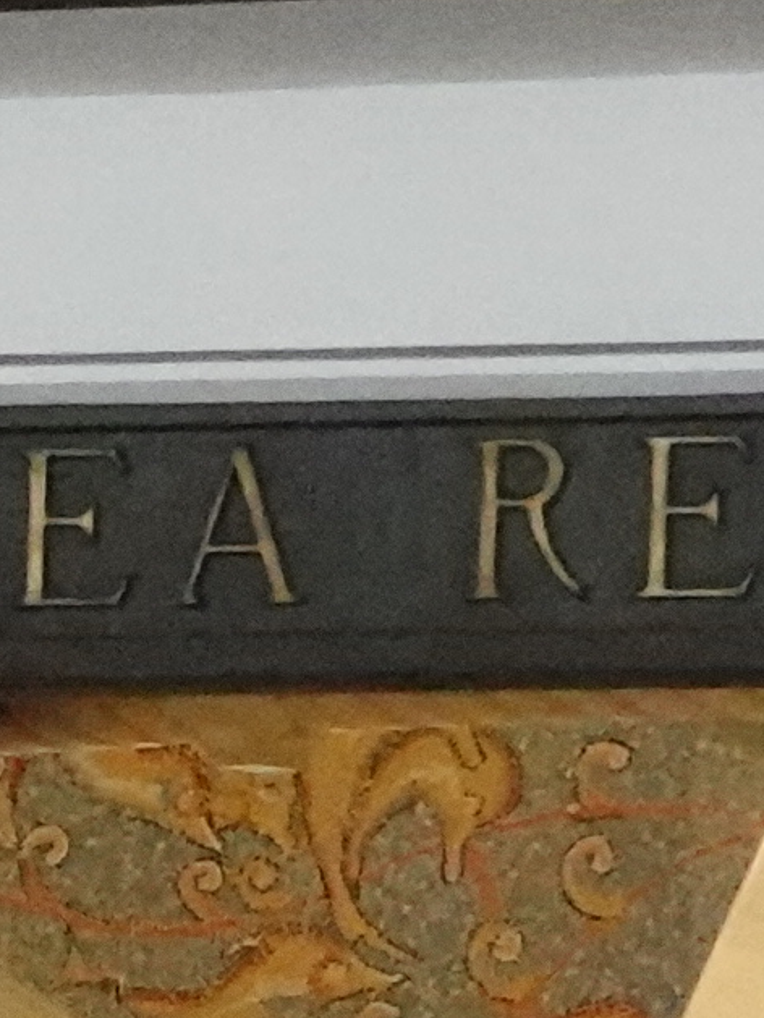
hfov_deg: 4.6
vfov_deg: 6.0
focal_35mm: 318
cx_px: -754
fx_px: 9355
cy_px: 2390
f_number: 3.5
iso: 5000
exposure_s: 1/400
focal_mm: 14.12
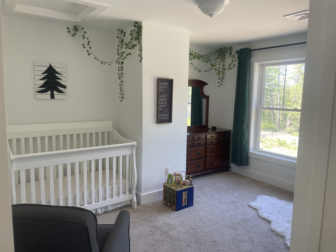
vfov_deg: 53.1
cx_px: 168
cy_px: 126
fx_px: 252
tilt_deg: -6.8
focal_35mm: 26
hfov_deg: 67.3
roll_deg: -0.8
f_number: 1.6
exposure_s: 1/121
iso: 100
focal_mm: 4.2
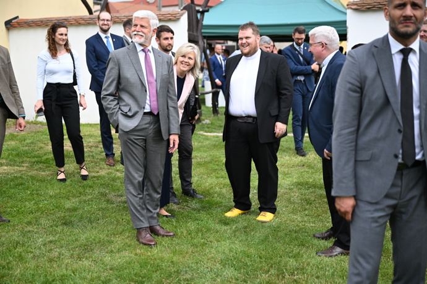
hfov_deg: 38.2
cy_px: 142
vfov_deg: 26.0
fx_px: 617
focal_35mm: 52
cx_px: 214
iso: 2000
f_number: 2.8
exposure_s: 1/13000
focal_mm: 52
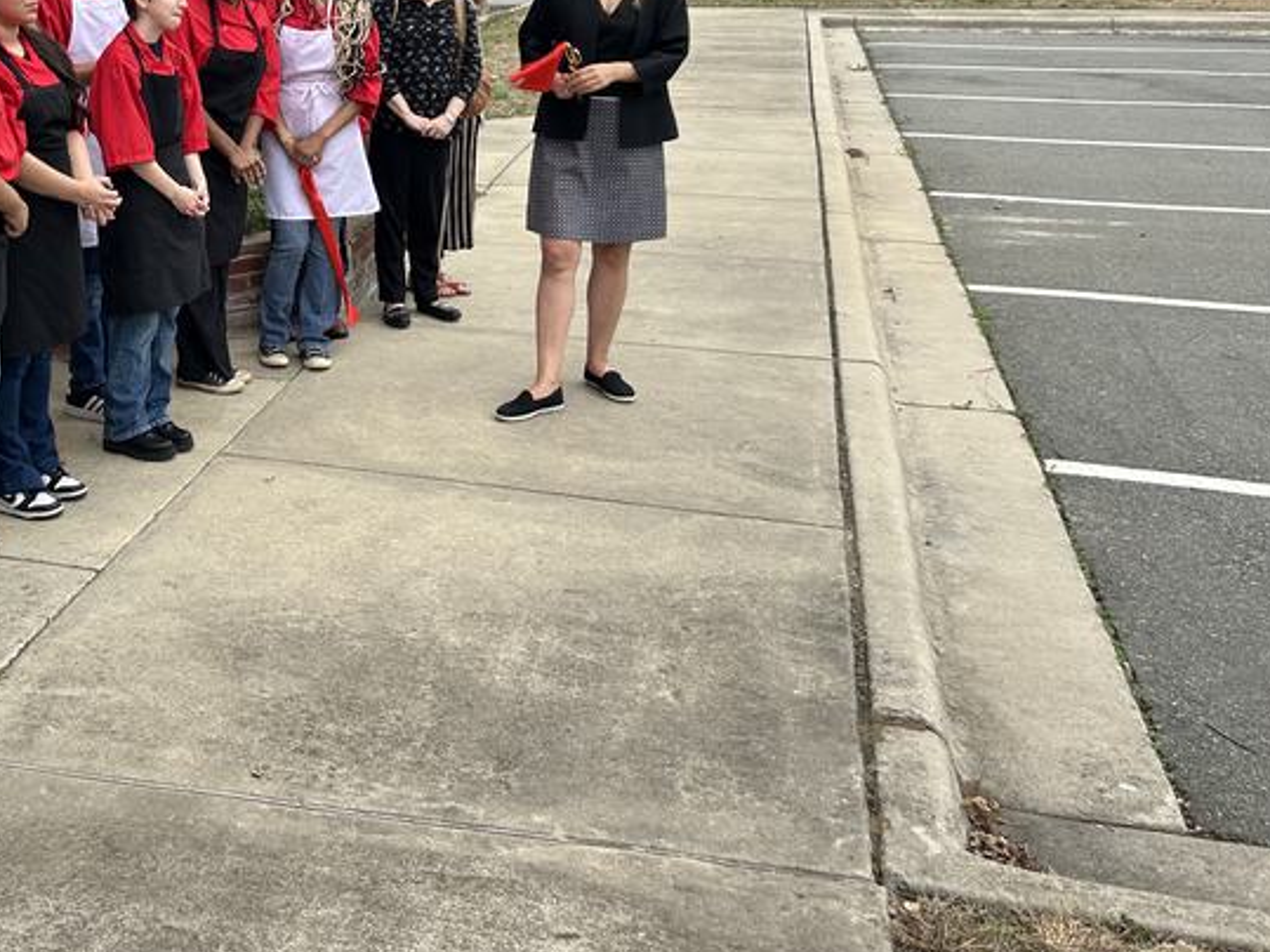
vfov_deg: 31.3
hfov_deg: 40.0
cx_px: 216
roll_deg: +1.7
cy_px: 189
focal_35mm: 45
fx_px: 1651
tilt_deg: -9.1
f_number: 1.5
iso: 50
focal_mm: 5.7
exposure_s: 1/991
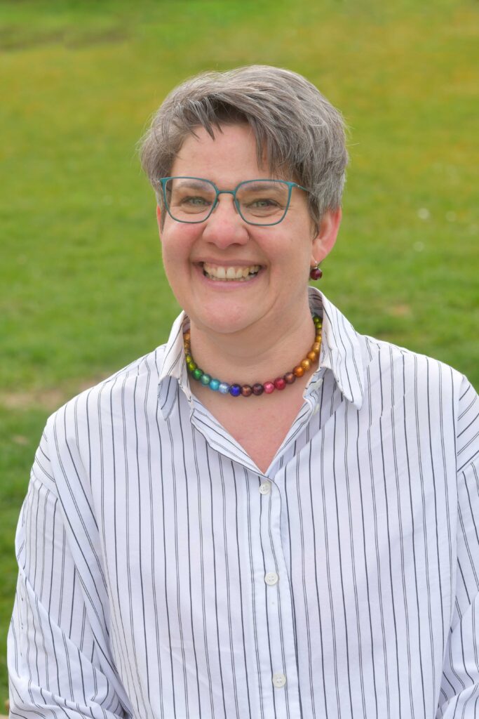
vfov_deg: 16.7
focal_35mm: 123
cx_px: 240
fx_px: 2454
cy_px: 360
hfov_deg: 11.1
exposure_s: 1/250
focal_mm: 82
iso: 200
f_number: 5.6
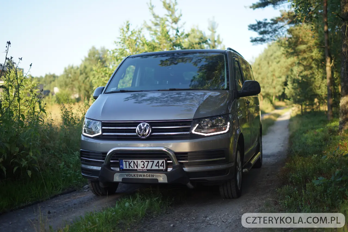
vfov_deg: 27.0
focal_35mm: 50
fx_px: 483
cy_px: 116
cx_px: 174
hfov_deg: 39.6
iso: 100
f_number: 1.8
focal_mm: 50
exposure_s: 1/800
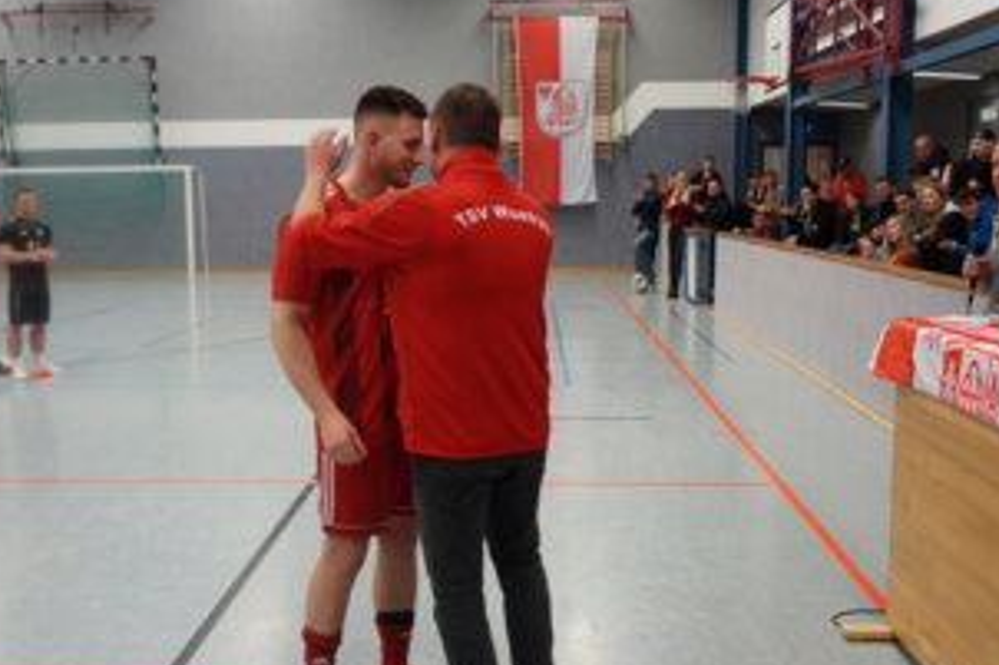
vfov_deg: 29.4
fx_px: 1266
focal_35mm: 46
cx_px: 450
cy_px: 387
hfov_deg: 43.0
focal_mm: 23
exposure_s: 1/60
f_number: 4
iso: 500
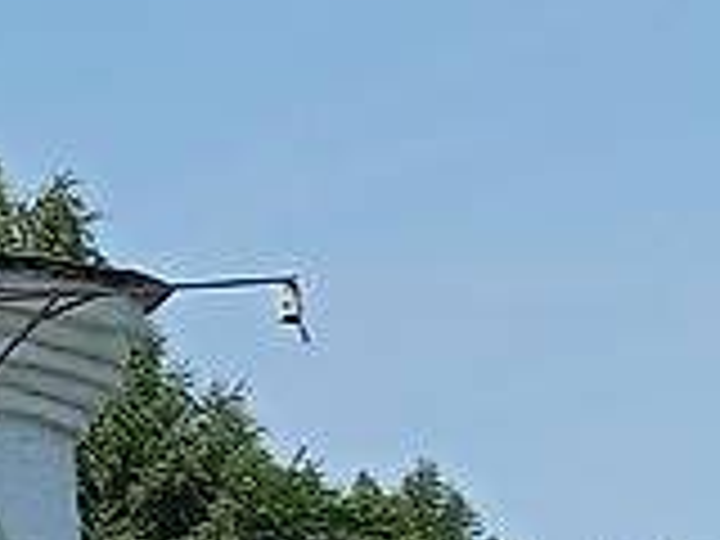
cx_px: -1868
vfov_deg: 7.0
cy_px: -68
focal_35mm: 210
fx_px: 4368
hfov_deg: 7.5
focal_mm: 4.69
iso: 116
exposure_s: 1/5618
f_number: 1.8
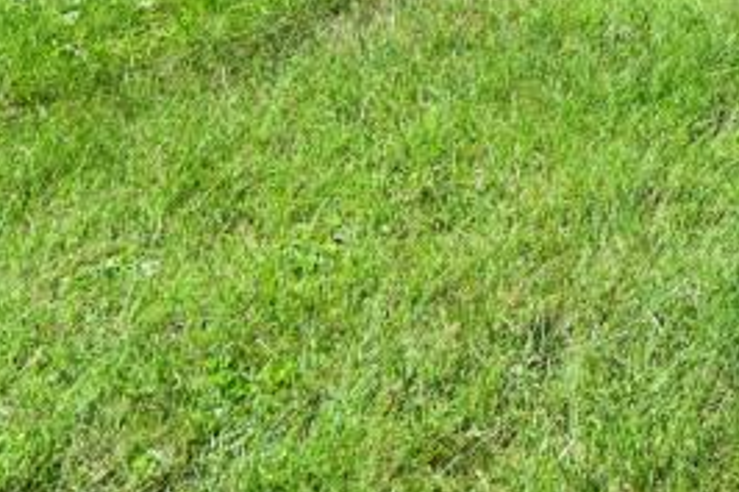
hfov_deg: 19.1
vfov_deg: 12.4
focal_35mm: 79
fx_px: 1621
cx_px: 1359
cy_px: -778
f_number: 6.3
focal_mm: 14
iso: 100
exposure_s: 1/320
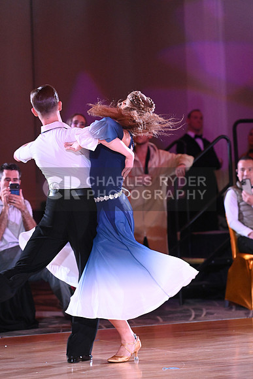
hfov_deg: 8.3
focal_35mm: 165
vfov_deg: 12.4
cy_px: 190
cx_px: 126
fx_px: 1738
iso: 6400
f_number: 5
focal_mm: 165
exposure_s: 1/400
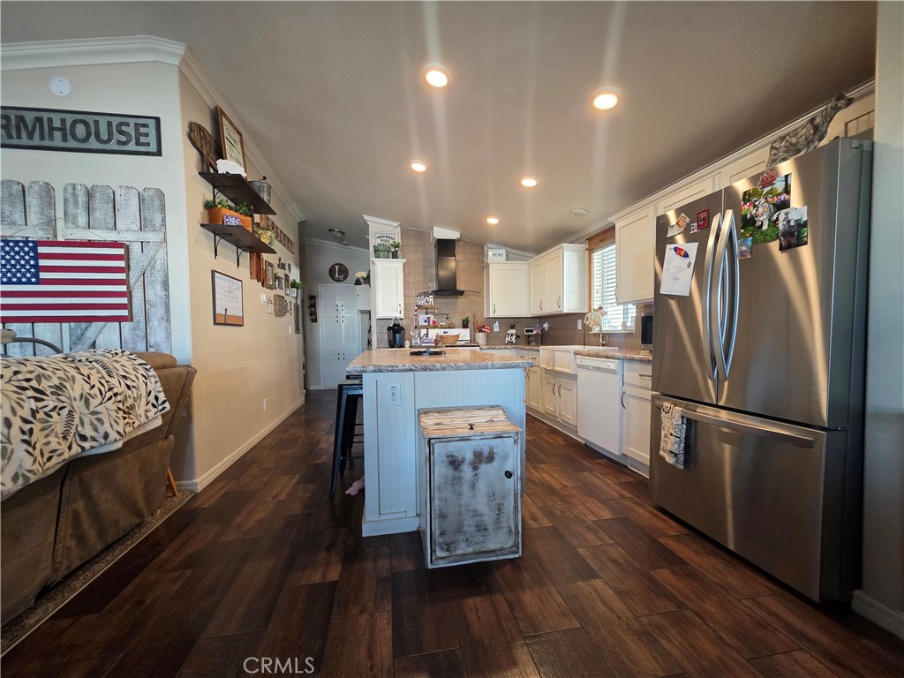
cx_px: 452
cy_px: 339
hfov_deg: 106.2
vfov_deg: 89.9
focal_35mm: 13
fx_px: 339
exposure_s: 1/60
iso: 400
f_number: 1.9
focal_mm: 2.2
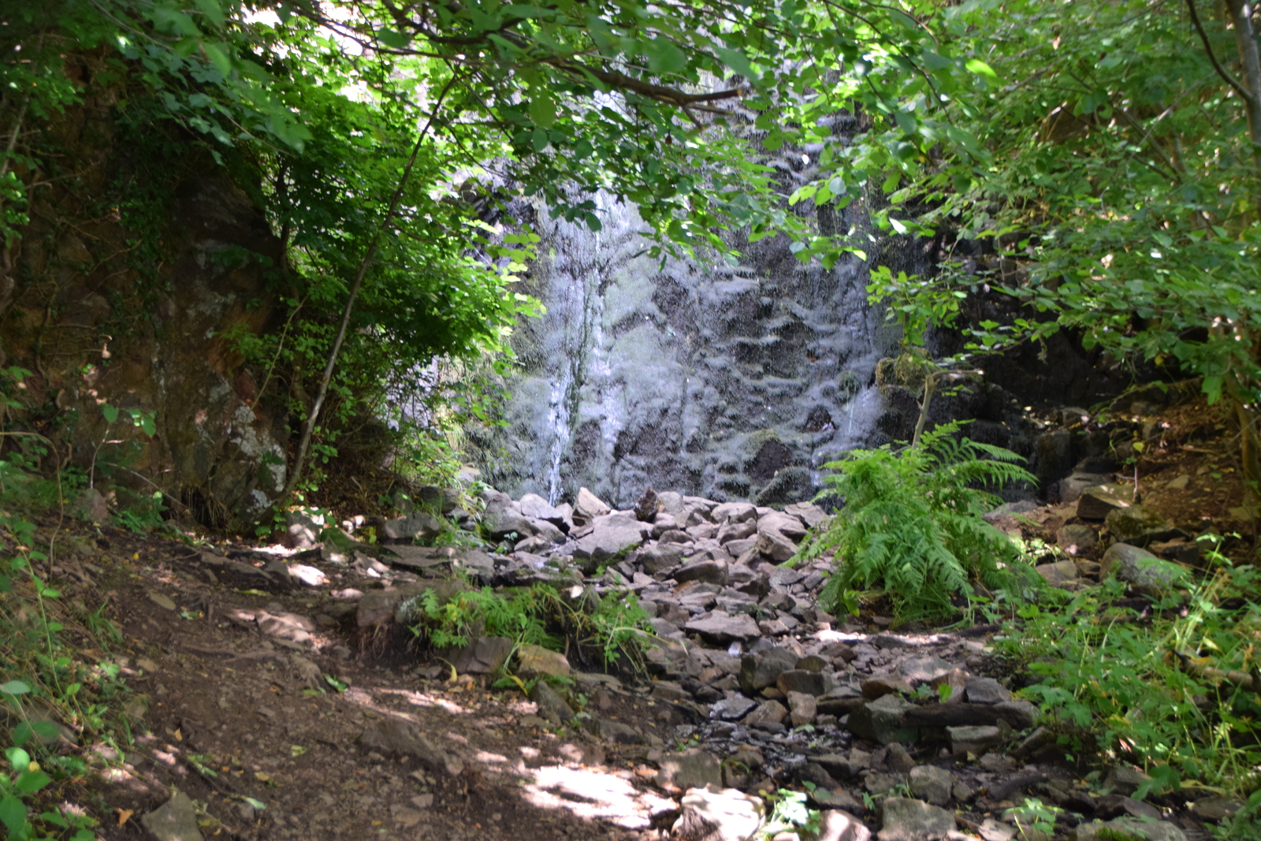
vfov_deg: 26.5
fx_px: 1786
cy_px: 420
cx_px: 630
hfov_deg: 38.9
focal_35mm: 51
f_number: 4.2
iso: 800
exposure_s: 1/60
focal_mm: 34
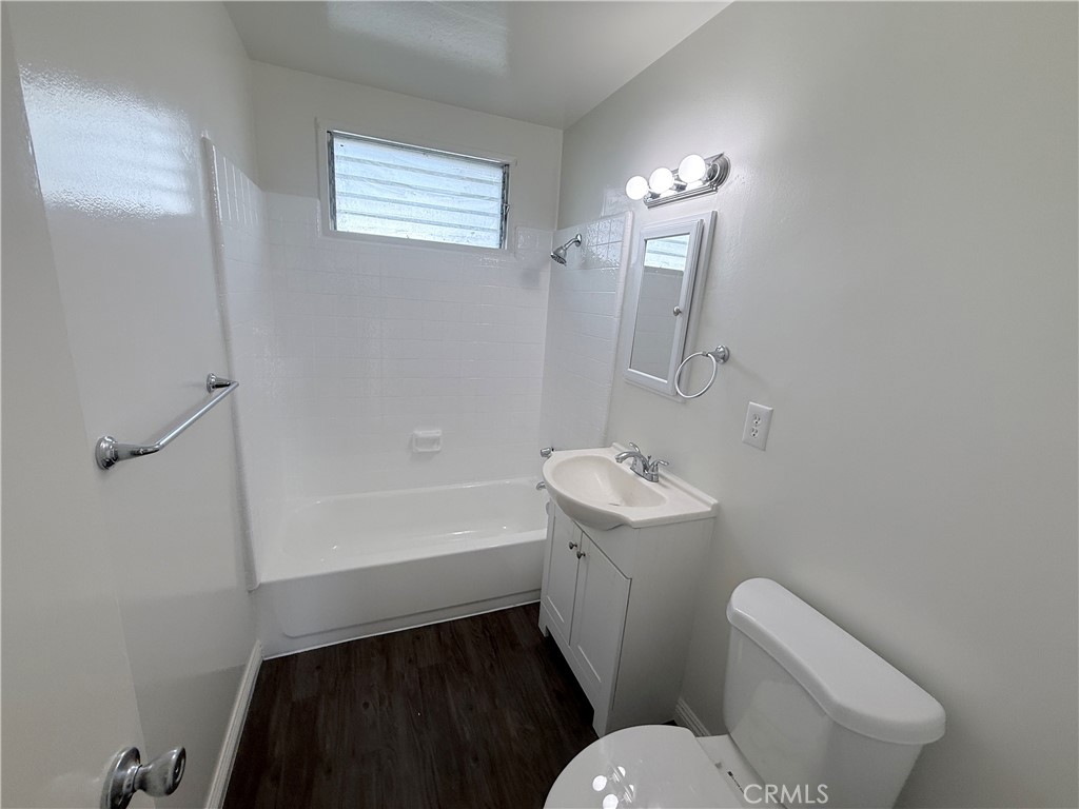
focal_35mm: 14
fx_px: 436
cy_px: 404
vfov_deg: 85.7
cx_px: 540
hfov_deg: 102.1
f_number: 2.2
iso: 64
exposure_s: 1/121
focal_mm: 2.22
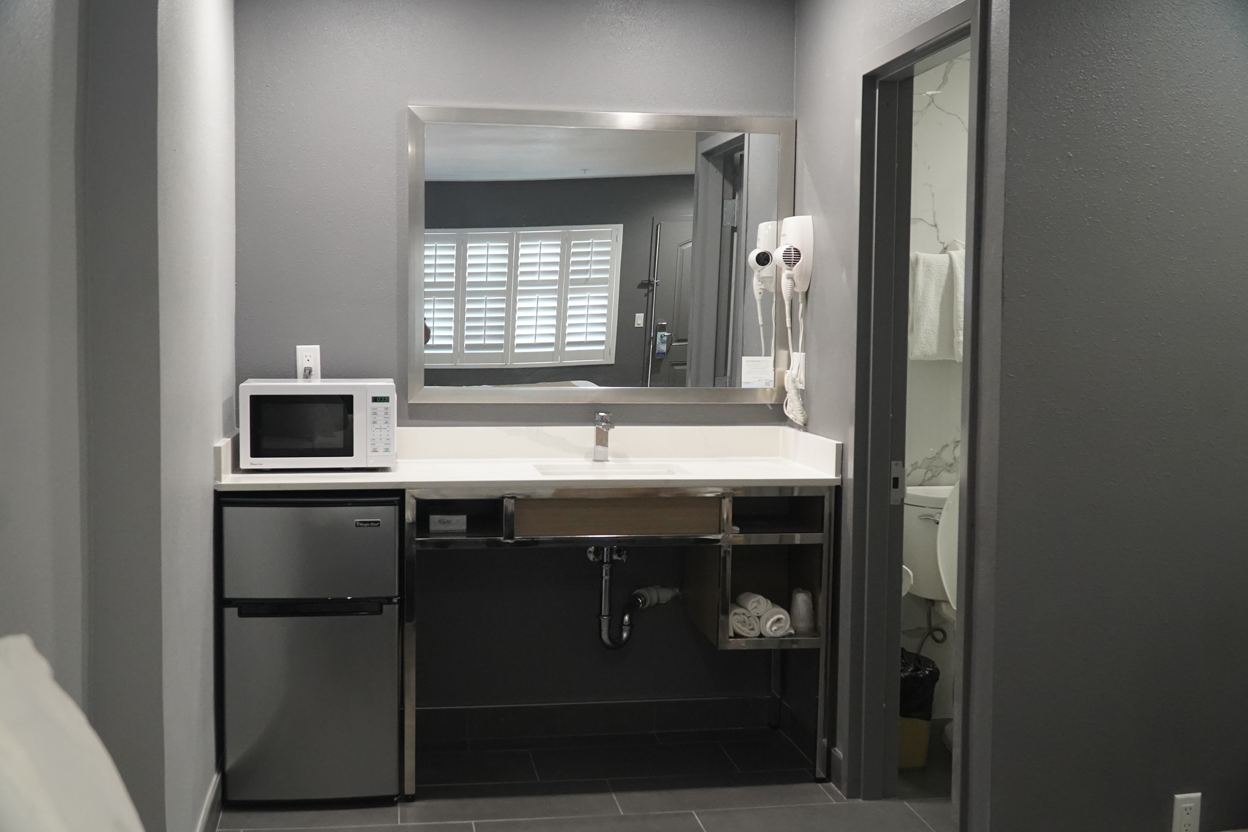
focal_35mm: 36
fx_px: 1248
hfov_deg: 53.1
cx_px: 624
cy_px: 416
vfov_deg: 36.9
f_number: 4
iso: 3200
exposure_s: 1/125
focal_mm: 24
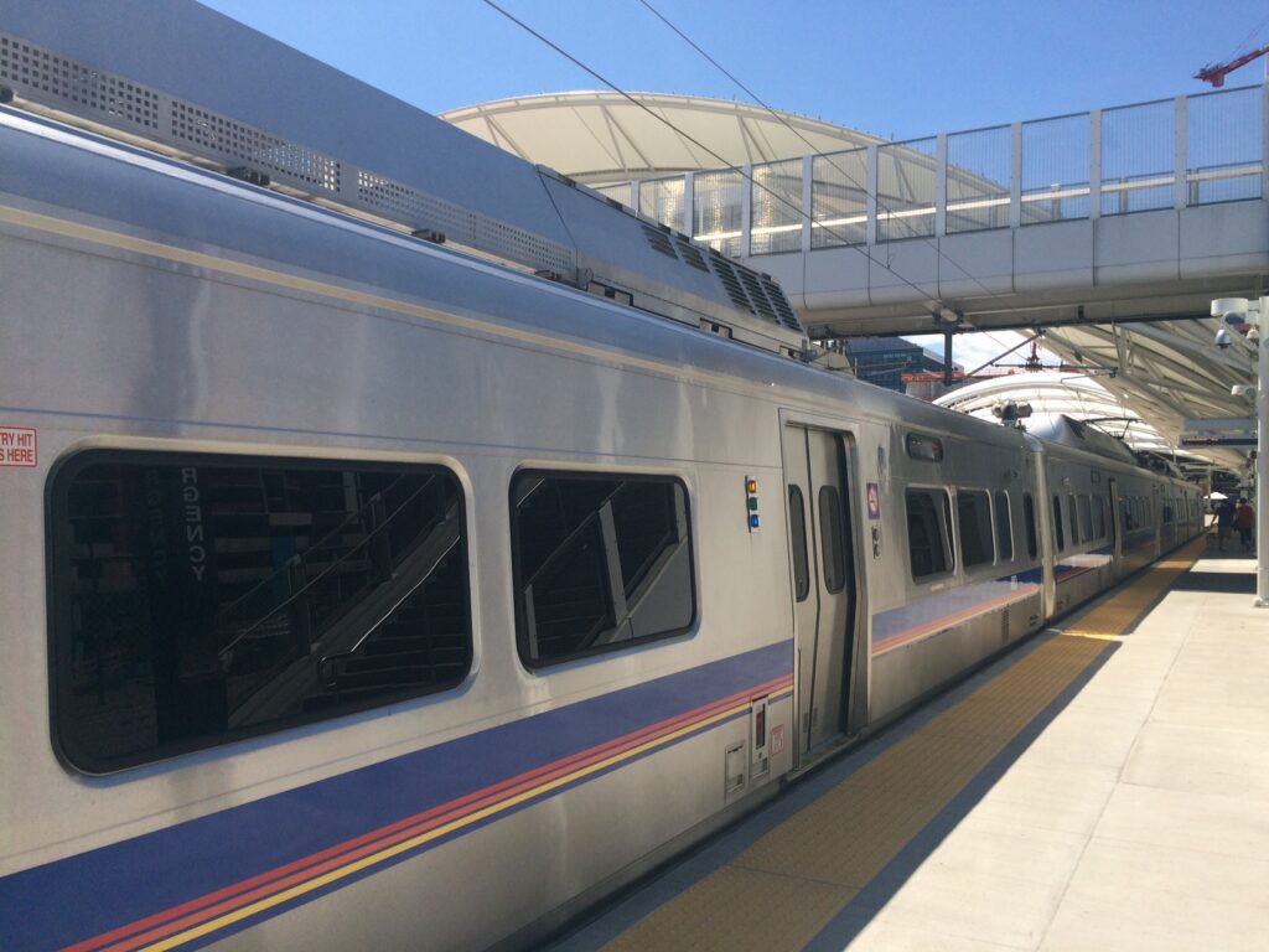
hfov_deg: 61.7
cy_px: 476
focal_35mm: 29
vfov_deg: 48.2
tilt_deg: +0.5
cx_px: 634
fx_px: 1063
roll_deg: +0.5
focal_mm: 4.15
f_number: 2.2
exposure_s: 1/2564
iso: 32
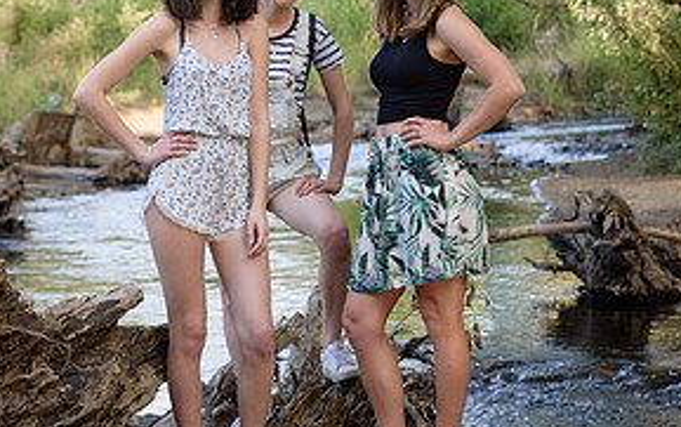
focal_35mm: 111
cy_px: 21
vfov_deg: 11.7
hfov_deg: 18.8
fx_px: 2061
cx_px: 349
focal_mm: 70
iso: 280
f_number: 5
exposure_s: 1/160
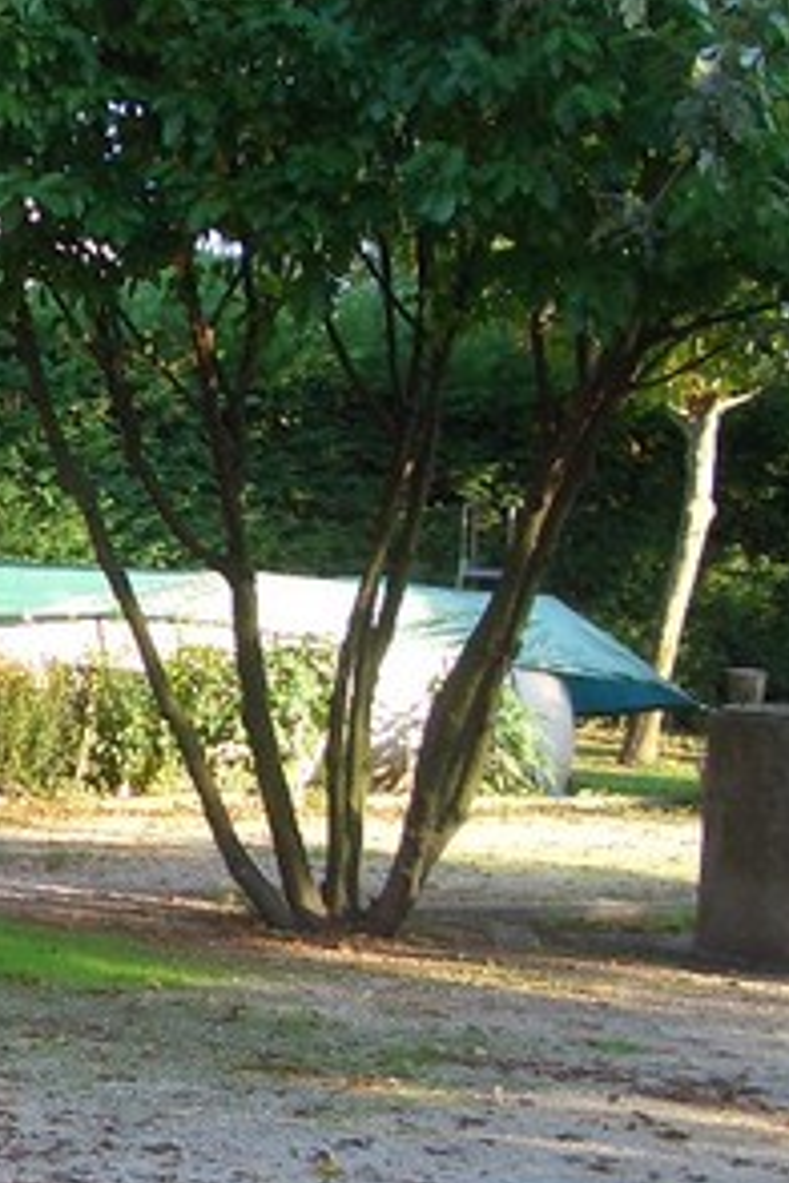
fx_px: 3254
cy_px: 793
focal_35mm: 99
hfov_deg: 13.4
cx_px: -225
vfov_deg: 20.5
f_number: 2.6
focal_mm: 5.8
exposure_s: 1/160
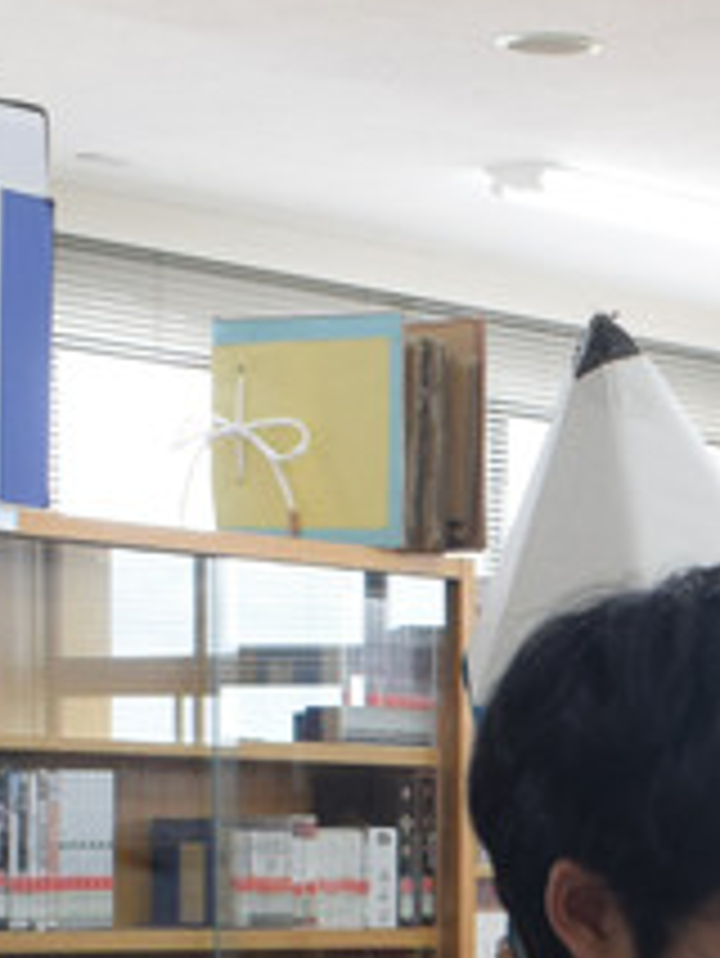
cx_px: 1138
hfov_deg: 9.6
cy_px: 1271
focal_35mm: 149
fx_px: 4128
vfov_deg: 12.8
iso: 640
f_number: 5.6
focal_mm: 22
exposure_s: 1/100
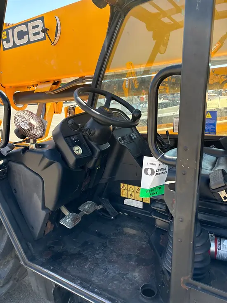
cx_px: 114
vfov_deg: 67.3
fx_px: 227
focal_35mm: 26
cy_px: 152
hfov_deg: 53.1
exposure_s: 1/435
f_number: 1.6
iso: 50
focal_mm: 5.96
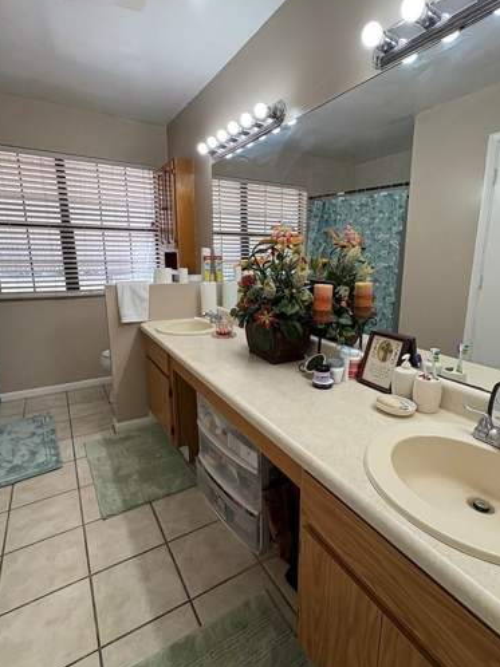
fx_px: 347
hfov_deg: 71.4
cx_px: 269
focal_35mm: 18
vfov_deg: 87.8
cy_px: 328
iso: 64
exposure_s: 1/120
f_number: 2.2
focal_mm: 2.22
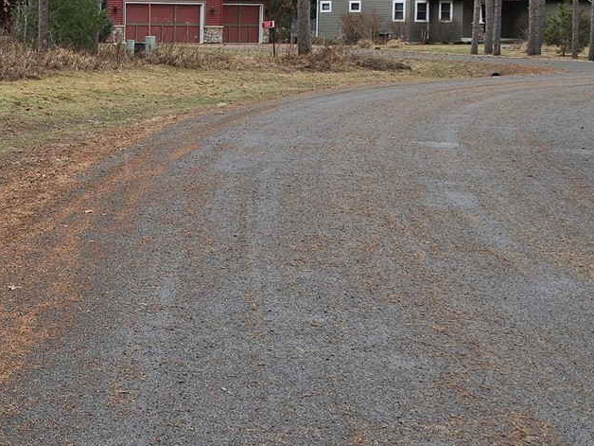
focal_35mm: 75
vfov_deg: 19.4
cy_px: 78
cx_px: -142
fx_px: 1287
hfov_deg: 23.5
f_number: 1.7
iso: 20
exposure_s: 1/180
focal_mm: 6.3
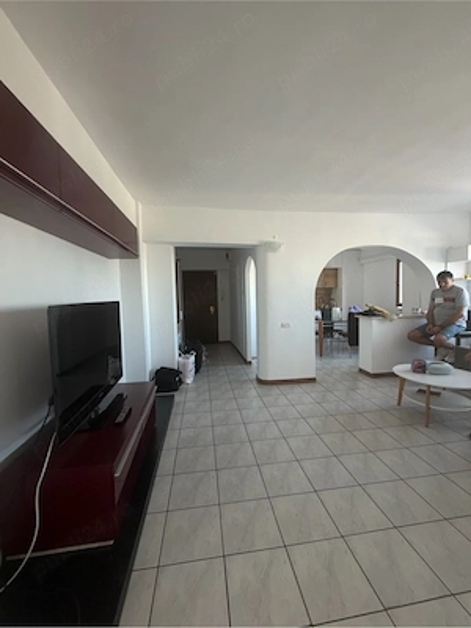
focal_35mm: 14
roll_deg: +1.3
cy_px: 314
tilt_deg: -3.7
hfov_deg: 85.7
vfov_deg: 102.1
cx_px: 236
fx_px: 254
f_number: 2.2
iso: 320
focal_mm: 2.22
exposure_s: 1/94
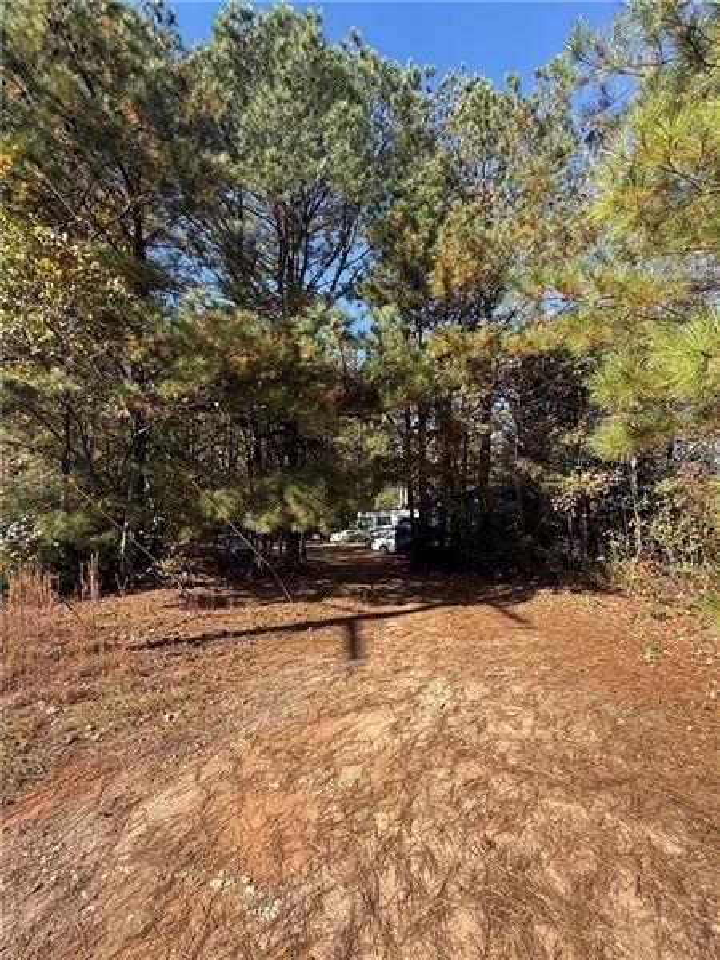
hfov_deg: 85.7
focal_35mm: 14
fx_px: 388
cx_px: 360
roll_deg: +0.0
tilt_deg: +5.8
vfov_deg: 102.1
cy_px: 480
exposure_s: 1/472
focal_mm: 2.22
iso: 50
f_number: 2.2
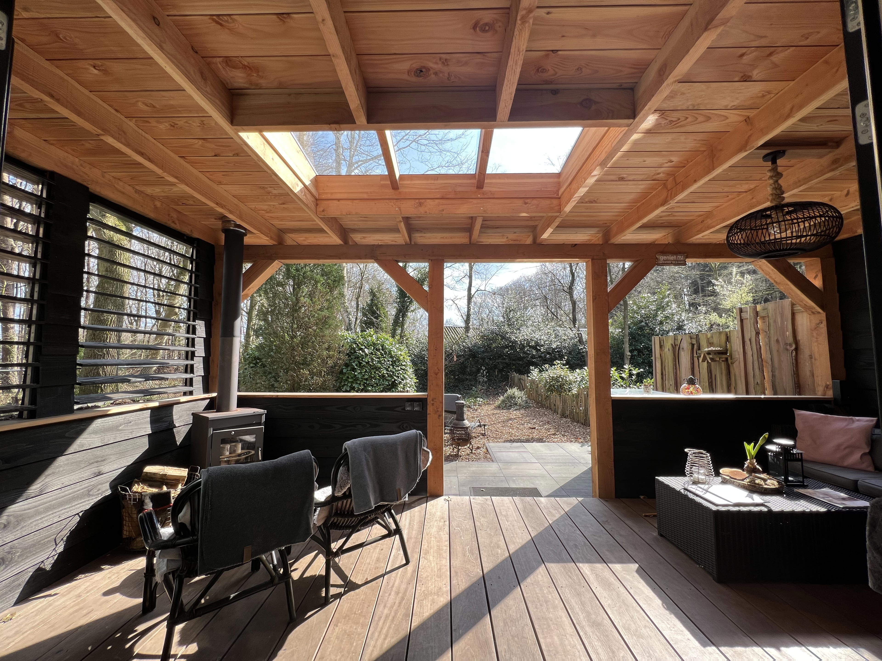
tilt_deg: +3.2
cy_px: 330
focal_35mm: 13
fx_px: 331
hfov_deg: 106.2
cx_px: 441
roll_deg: +0.2
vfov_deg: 89.9
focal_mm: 1.57
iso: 32
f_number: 1.8
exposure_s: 1/293
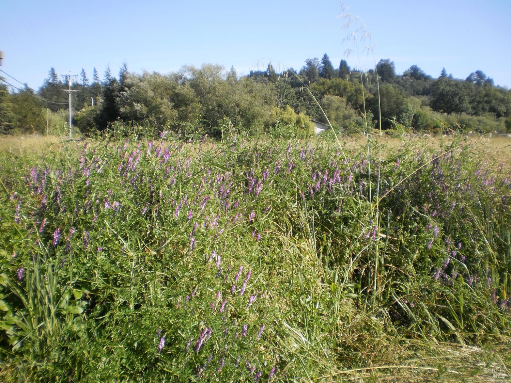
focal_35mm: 36
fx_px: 531
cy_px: 192
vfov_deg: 39.7
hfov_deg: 51.4
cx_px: 256
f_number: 3.1
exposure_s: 1/800
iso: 100
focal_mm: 6.3
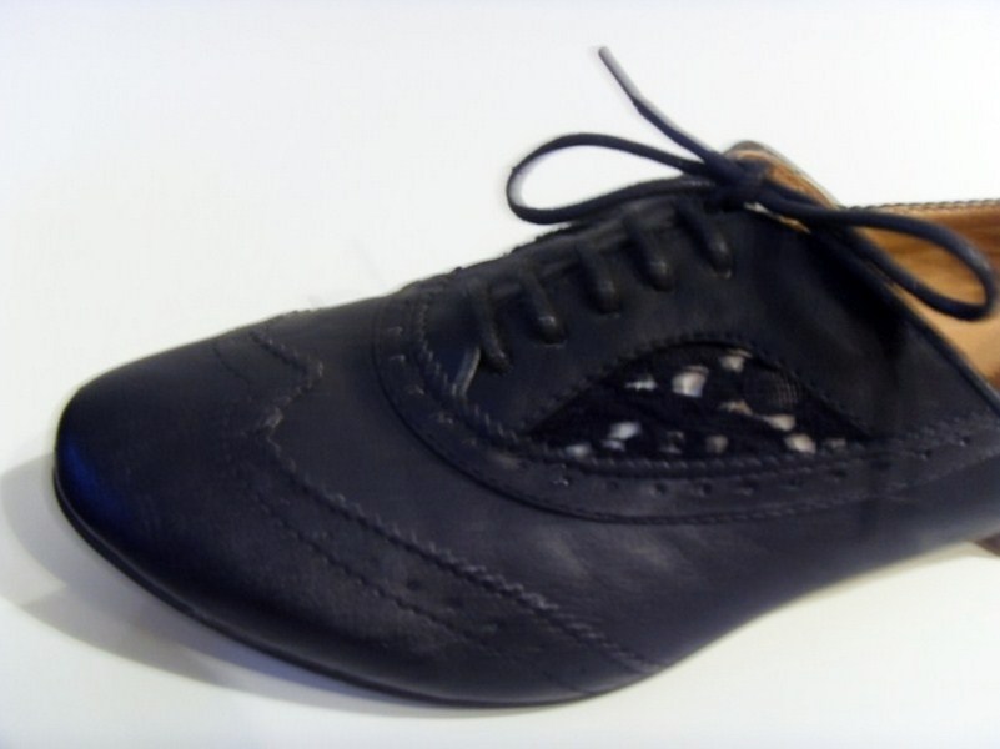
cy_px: 374
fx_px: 1126
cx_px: 500
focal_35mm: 39
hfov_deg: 47.9
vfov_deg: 36.8
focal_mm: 6.6
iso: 200
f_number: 3.5
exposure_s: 1/4
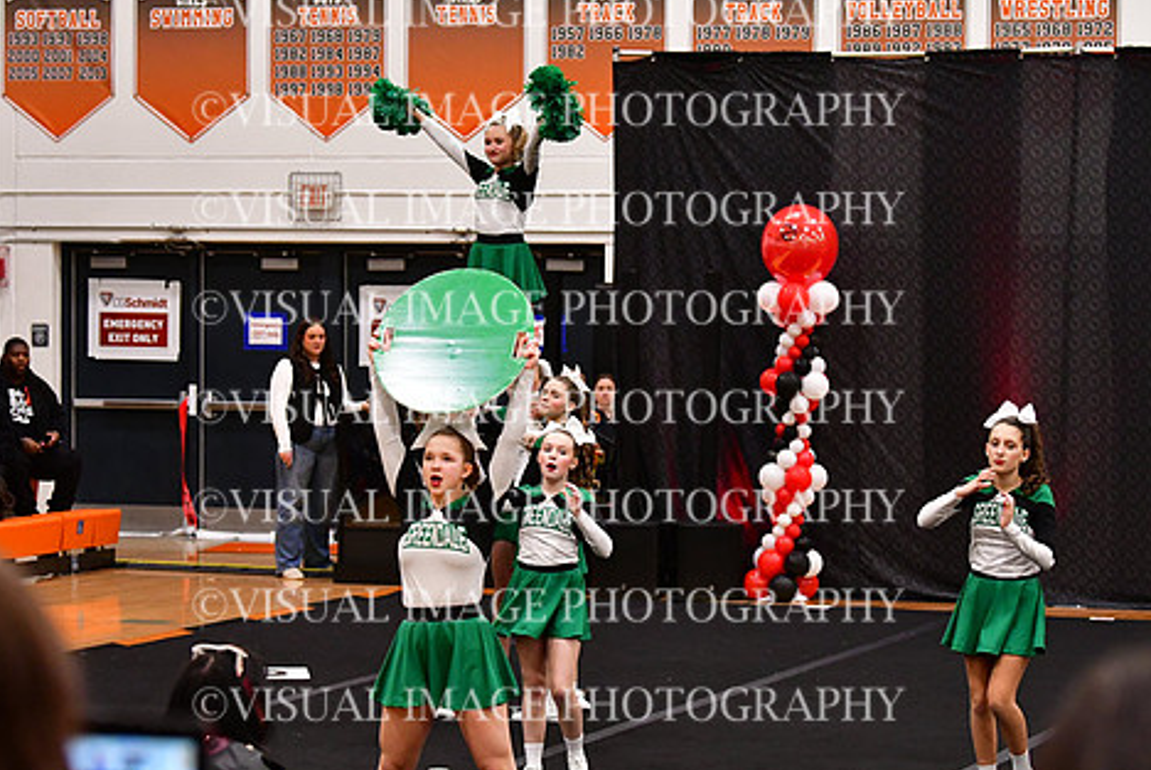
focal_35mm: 130
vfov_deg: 10.6
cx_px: 548
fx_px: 4160
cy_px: 456
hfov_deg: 15.8
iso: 4000
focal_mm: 70
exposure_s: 1/500
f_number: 3.5
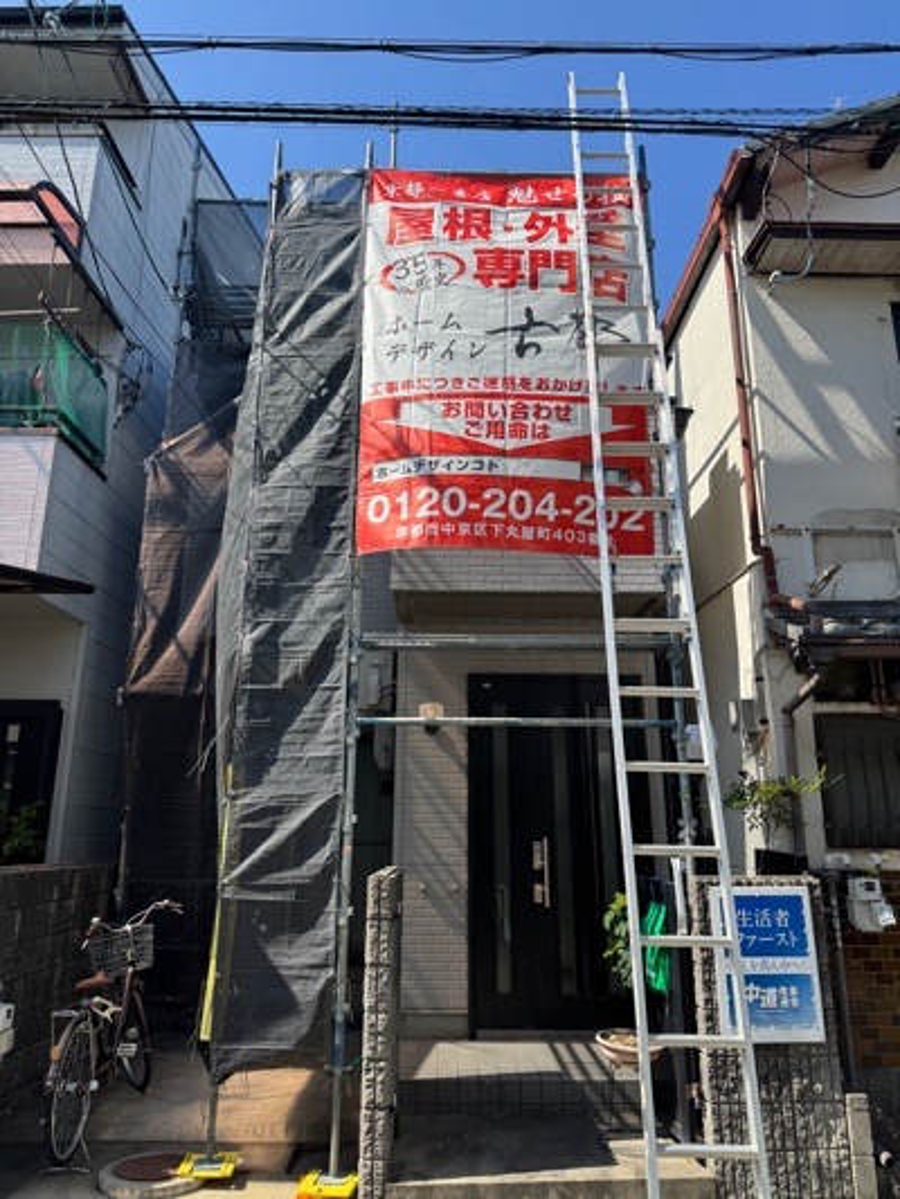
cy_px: 600
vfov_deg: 71.6
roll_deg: -0.1
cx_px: 450
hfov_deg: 56.8
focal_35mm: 24
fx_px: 832
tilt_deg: +15.3
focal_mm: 6.76
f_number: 1.78
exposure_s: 1/2105
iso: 80
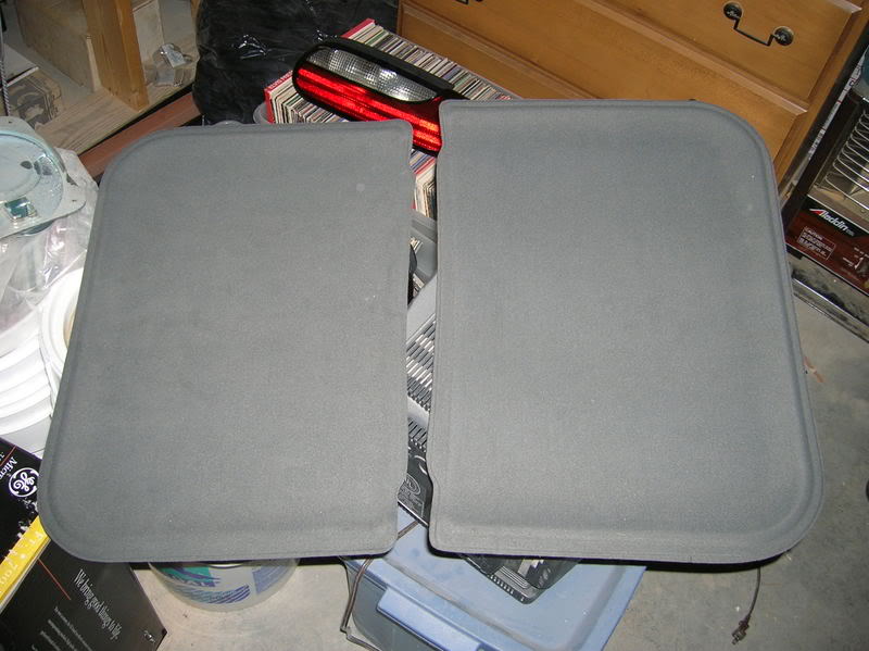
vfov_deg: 41.8
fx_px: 853
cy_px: 326
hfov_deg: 54.0
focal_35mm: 34
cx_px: 434
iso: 58
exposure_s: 1/60.1
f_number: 2.9
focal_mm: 5.7
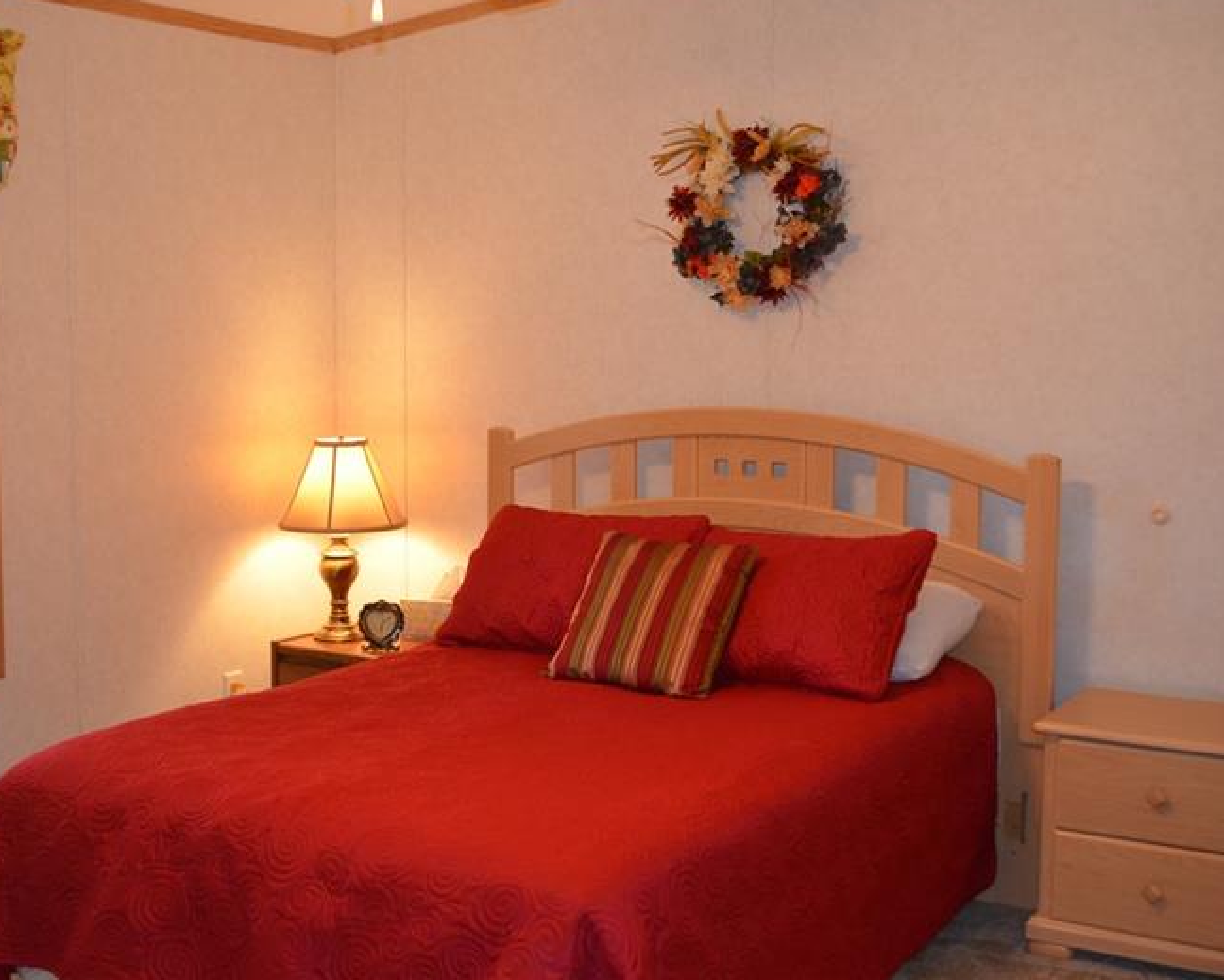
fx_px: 1631
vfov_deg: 33.5
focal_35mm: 45
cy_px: 482
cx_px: 577
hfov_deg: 41.1
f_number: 4.2
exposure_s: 1/60
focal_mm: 26
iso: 720
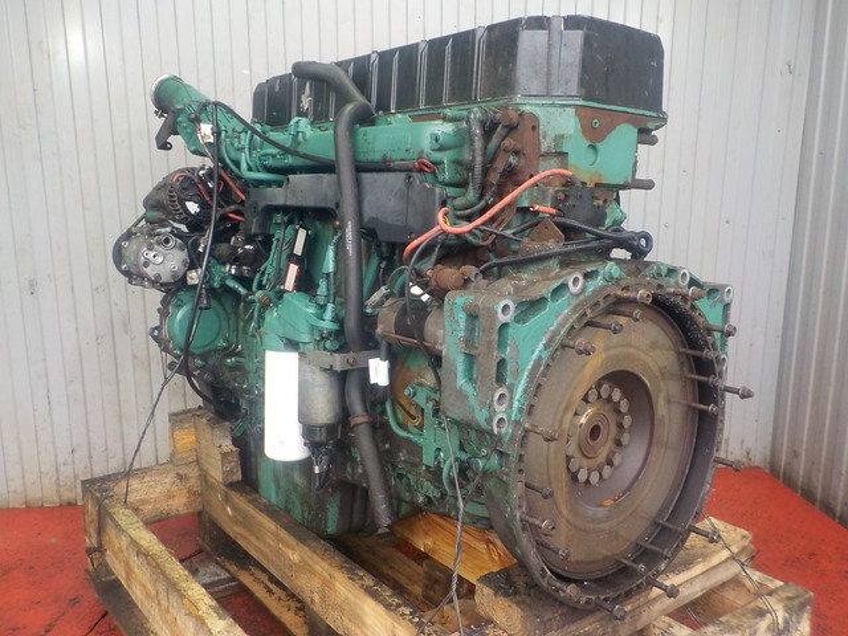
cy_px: 318
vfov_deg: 46.8
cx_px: 424
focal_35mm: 30
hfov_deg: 60.0
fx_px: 735
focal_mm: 4.1
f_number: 3.3
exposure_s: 1/30
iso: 200
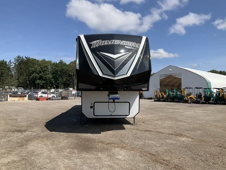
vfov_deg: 48.2
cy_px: 85
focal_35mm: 29
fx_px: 189
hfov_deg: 61.7
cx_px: 113
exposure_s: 1/2058
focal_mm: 3
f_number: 1.8
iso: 25
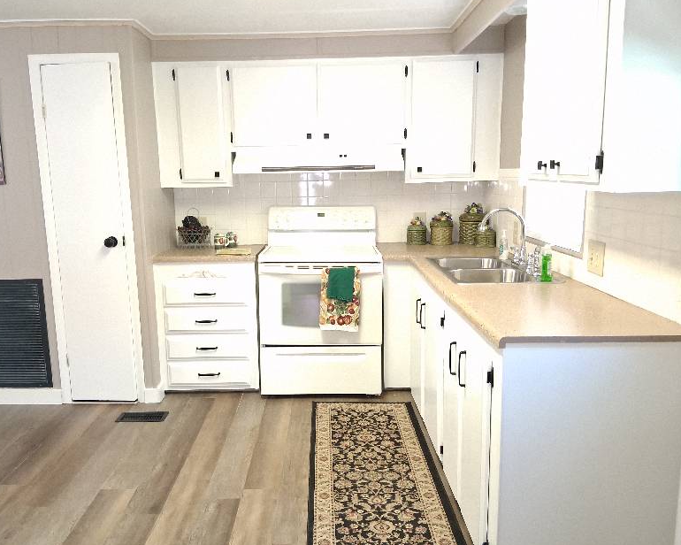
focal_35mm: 28
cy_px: 272
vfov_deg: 51.5
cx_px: 310
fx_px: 564
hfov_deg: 62.1
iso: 500
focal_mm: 3.98
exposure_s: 1/33
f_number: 1.8
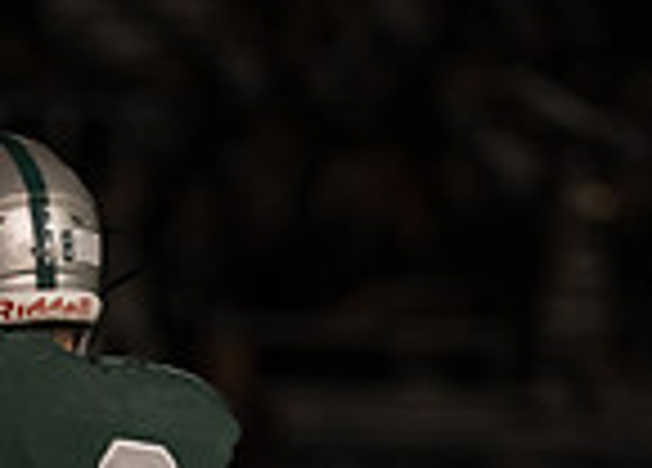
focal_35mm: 952
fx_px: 17653
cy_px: 822
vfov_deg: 1.5
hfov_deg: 2.1
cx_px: 195
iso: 1000
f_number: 2.8
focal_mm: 185
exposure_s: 1/1000
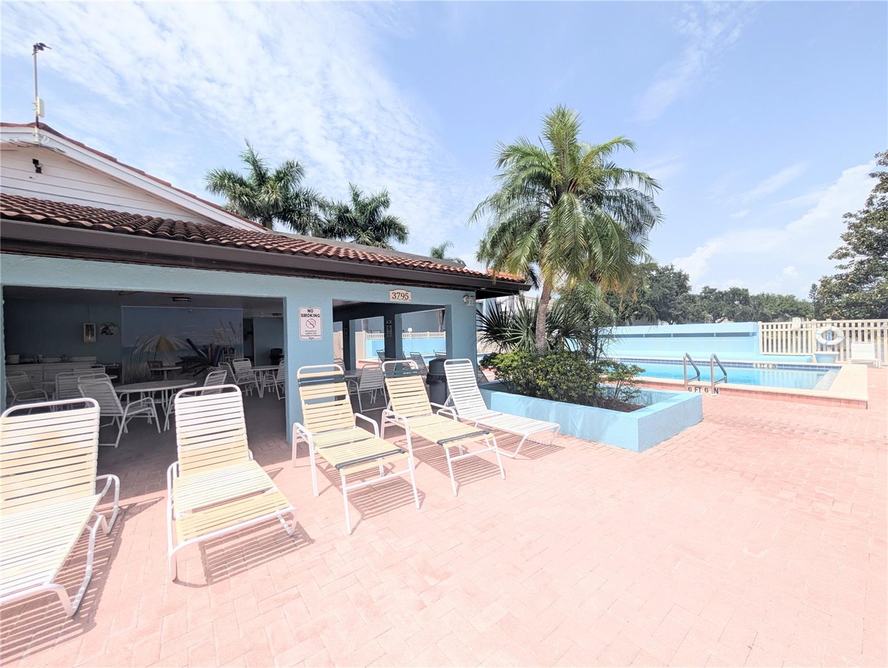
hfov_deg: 110.5
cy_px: 334
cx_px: 444
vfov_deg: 94.6
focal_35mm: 12
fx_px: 308
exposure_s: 1/3663
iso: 51
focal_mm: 2.02
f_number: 1.7
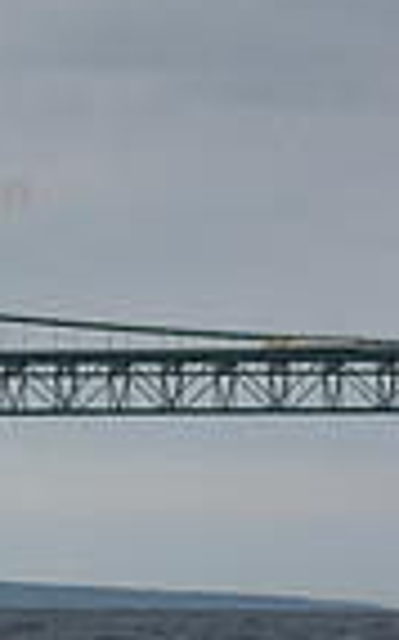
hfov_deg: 3.6
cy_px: 87
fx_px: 6143
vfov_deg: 6.0
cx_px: -829
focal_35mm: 352
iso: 400
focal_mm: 85
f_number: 9
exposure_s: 1/800
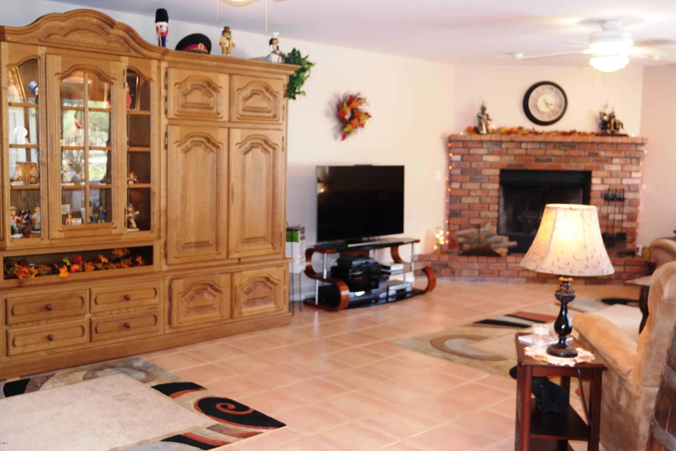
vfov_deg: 35.1
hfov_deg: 50.7
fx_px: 714
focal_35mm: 38
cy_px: 220
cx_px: 343
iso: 400
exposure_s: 1/25
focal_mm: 24
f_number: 3.5
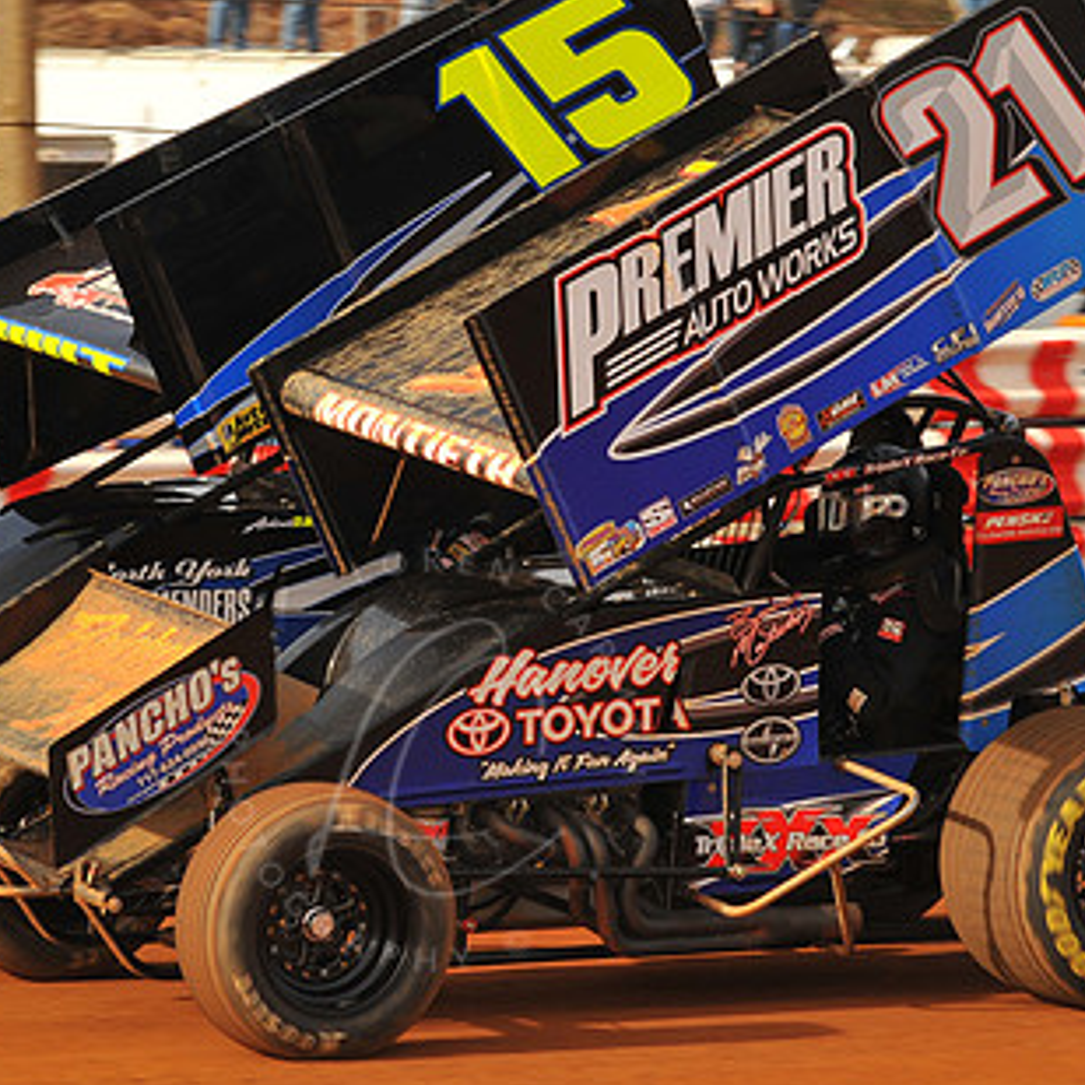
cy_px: 435
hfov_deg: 8.8
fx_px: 7057
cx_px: 432
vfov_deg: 8.8
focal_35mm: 199
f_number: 13
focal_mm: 125
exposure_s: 1/320
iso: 400
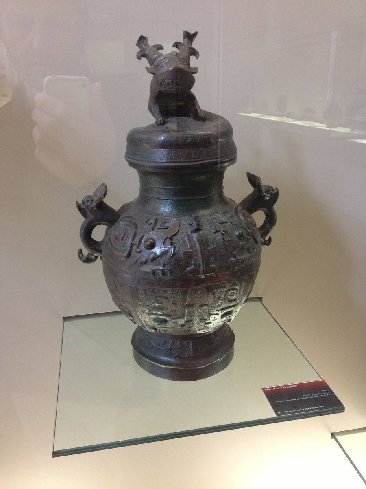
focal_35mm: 35
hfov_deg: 40.7
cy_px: 244
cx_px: 183
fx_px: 493
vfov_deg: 52.6
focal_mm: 4.28
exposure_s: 1/20
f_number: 2.4
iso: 125
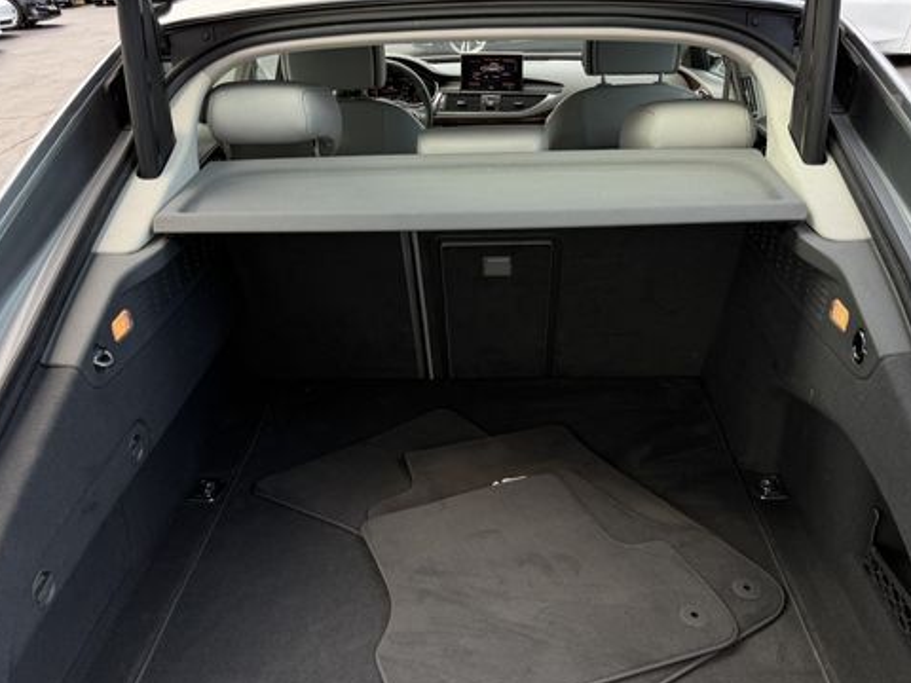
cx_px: 473
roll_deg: +3.6
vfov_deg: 43.6
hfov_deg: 56.8
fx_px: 842
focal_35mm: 32
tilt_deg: -30.7
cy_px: 450
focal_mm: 6.76
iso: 80
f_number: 1.78
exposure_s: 1/267
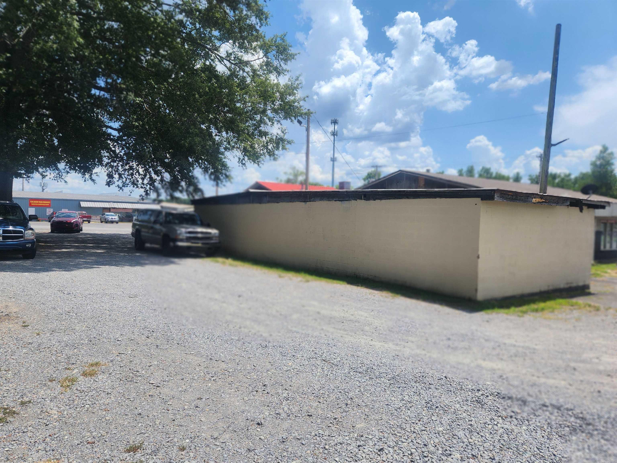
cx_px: 308
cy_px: 232
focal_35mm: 23
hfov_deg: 73.9
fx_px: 410
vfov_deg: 58.9
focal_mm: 5.4
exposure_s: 1/1920
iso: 20
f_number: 1.8
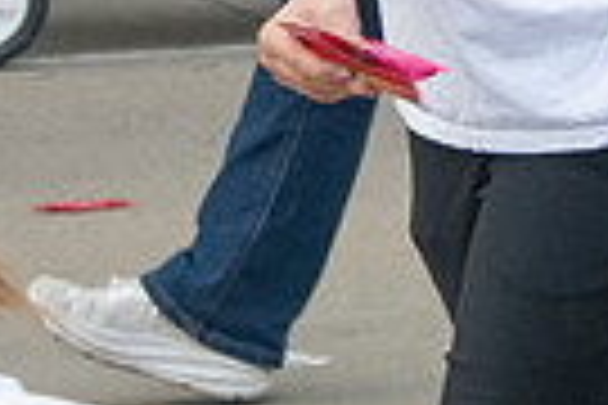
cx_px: 973
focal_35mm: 481
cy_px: -286
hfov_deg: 4.3
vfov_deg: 2.8
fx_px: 8123
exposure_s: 1/500
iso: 3200
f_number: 11
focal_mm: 112
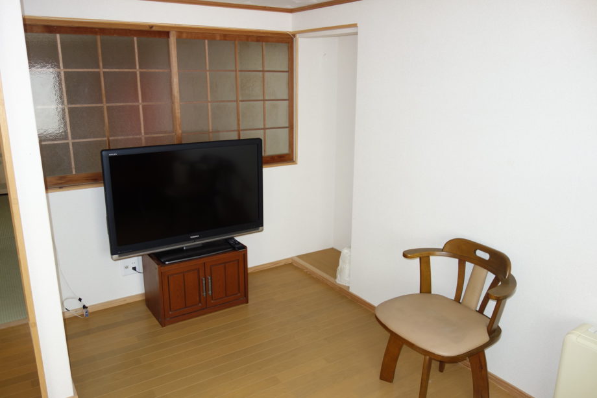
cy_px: 199
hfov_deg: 65.5
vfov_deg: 46.4
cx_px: 298
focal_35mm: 28
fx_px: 464
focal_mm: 10.4
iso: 125
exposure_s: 1/30
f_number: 1.8
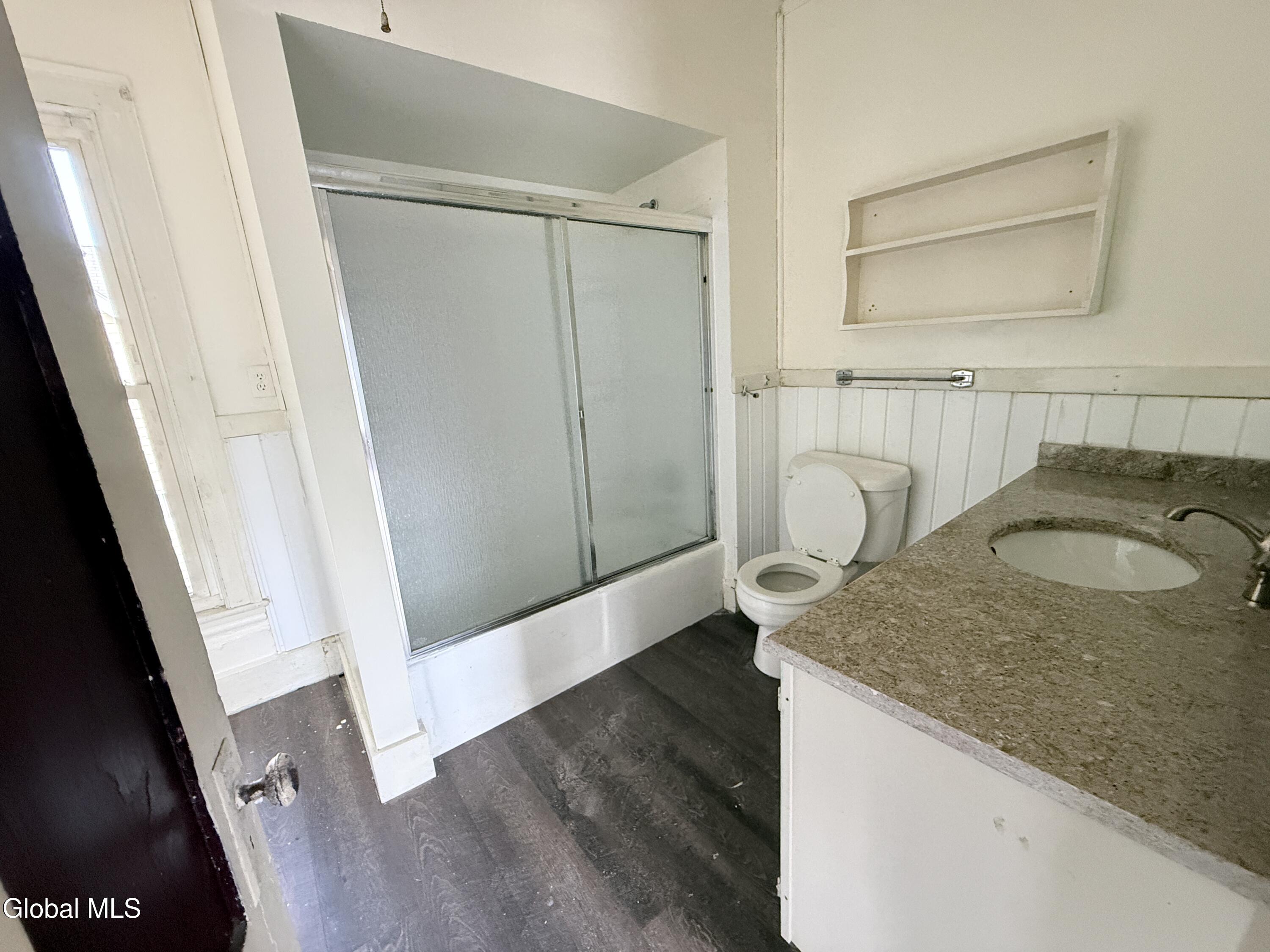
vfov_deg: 85.7
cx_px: 635
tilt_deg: -13.3
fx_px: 514
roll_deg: +4.2
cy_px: 476
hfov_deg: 102.1
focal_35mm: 14
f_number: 2.2
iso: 500
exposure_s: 1/60
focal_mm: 2.22
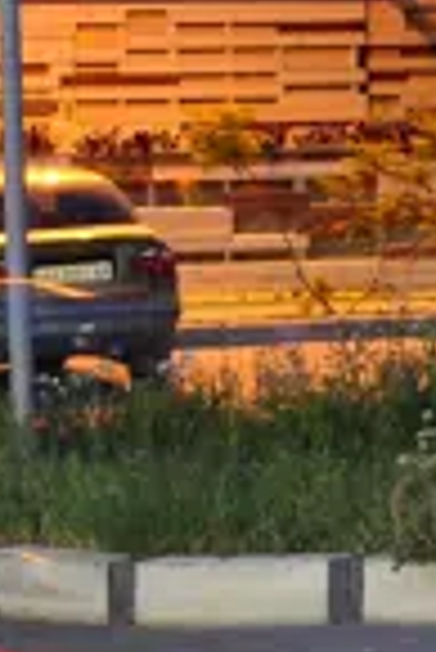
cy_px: -454
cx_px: -1414
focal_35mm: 529
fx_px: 9587
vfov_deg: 3.9
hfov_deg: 2.5
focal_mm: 80
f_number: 16
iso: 400
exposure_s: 2.5
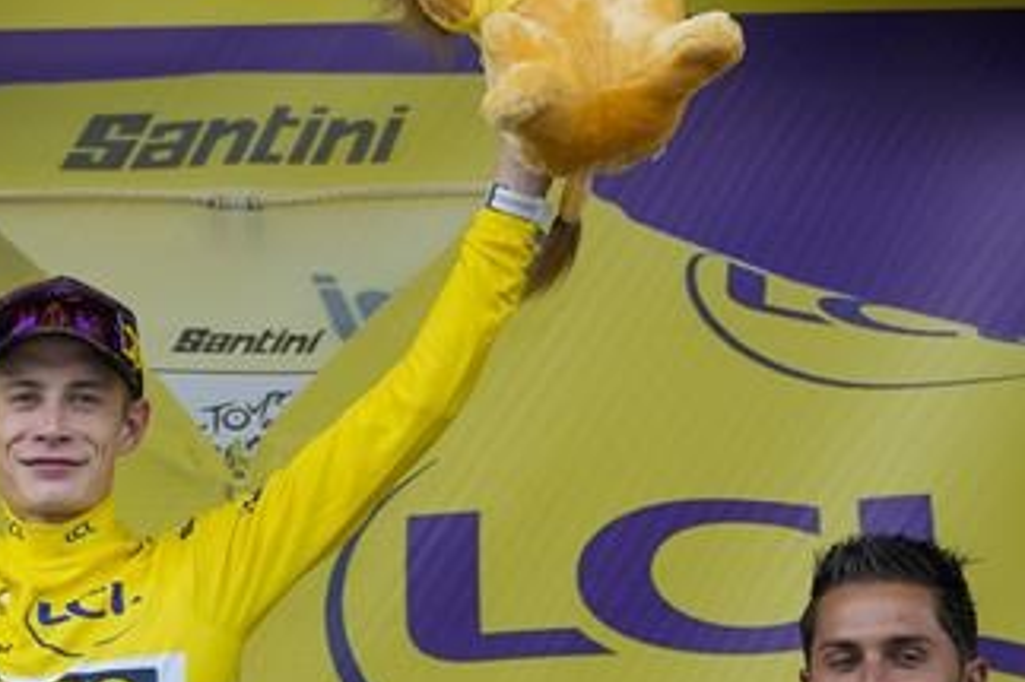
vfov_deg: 3.3
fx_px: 11809
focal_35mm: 415
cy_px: 344
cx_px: 29
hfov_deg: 5.0
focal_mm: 206
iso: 1250
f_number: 5.6
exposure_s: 1/800
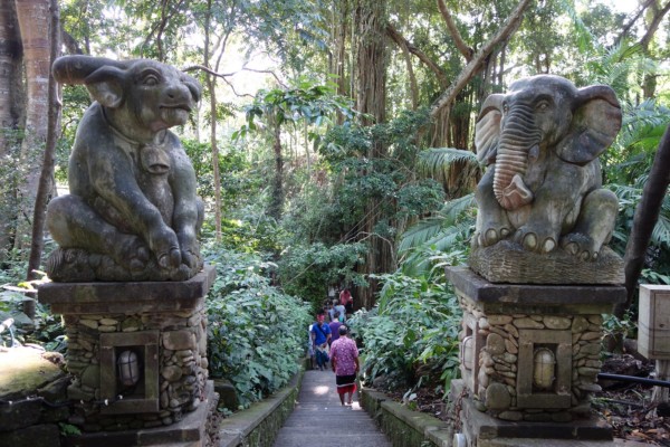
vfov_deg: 46.4
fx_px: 521
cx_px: 335
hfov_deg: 65.5
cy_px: 224
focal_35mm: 28
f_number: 1.8
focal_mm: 10.4
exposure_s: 1/40
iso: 125
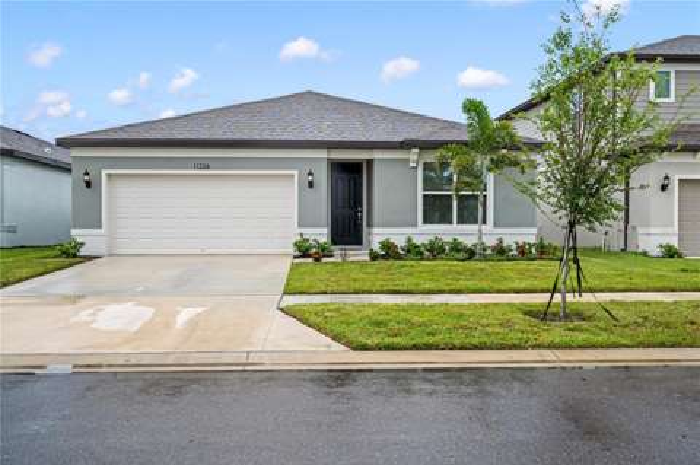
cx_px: 350
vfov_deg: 42.2
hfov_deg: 60.3
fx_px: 602
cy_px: 232
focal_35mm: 31
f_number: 11
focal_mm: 31
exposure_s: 1/25
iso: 100
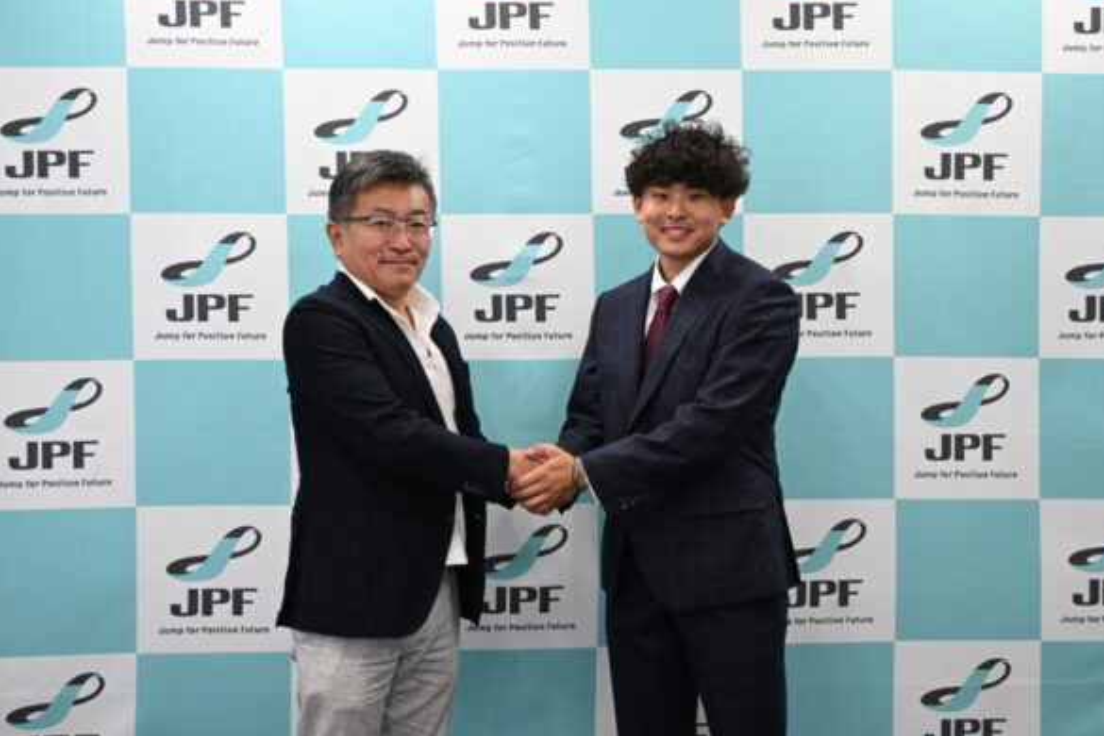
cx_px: 551
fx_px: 1250
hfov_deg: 47.6
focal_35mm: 41
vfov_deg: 32.8
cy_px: 360
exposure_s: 1/50
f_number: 5
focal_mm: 26.5
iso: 800
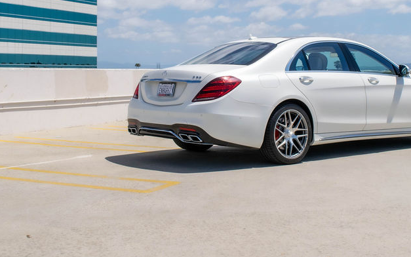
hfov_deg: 34.5
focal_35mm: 59
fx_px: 661
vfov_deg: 21.7
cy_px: 55
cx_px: 218
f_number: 8
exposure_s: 1/2000
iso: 320
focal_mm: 23
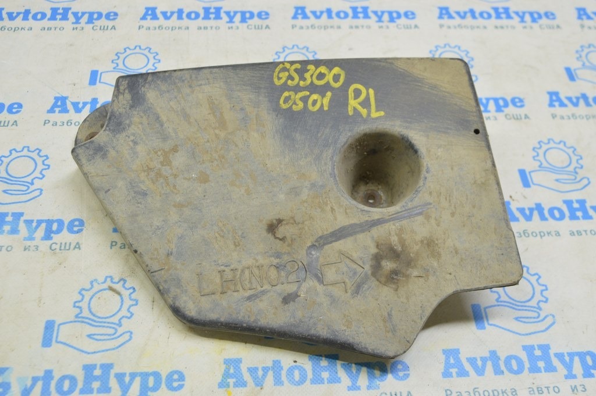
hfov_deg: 48.0
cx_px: 298
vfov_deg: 33.0
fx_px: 670
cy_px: 198
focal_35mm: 40
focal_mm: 27
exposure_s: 1/20
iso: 400
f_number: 5.6
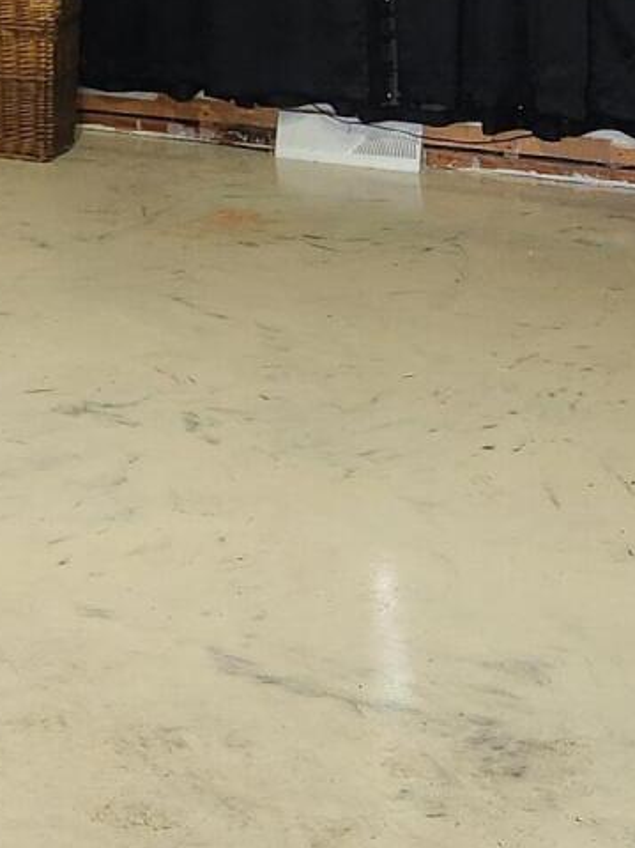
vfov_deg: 18.4
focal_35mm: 96
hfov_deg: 14.8
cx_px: -172
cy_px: -379
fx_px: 2349
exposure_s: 1/120
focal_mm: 5.4
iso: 500
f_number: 1.8
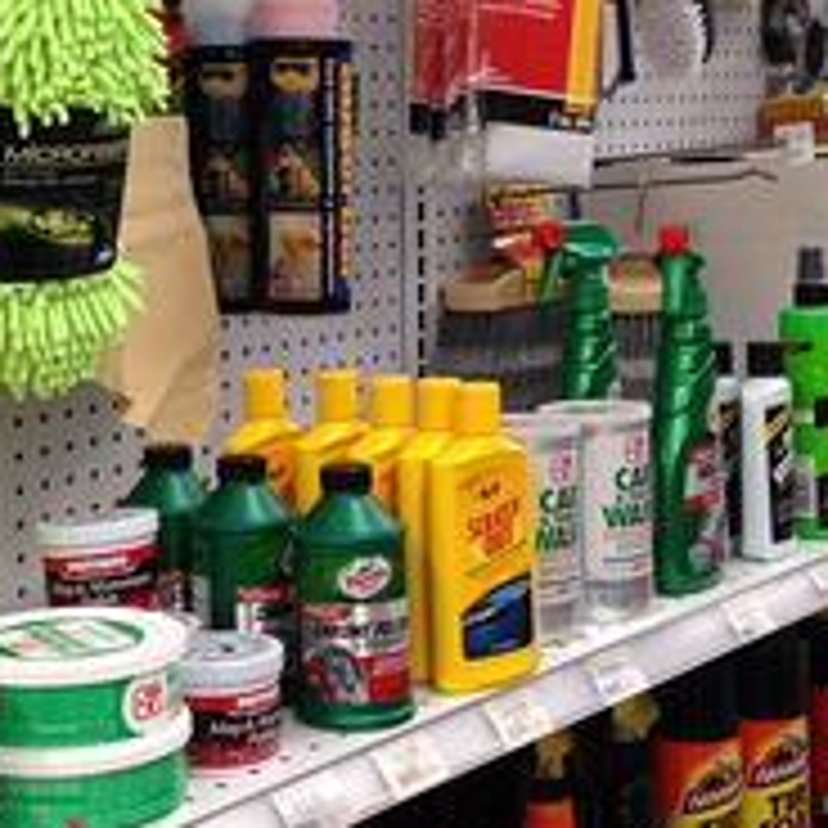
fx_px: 2003
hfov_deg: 23.3
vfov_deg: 23.3
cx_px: 281
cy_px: 274
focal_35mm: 74
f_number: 2.4
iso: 64
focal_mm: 4.12
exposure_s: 1/20
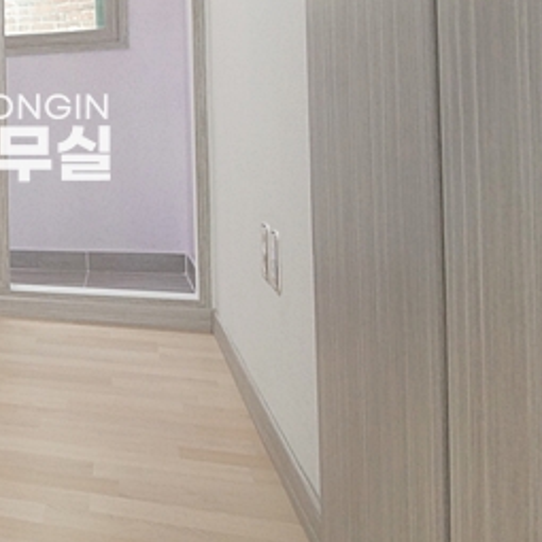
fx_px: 709
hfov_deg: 32.3
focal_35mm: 40
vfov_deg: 40.4
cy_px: 121
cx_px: -153
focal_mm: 10
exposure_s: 1/25
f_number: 9
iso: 800
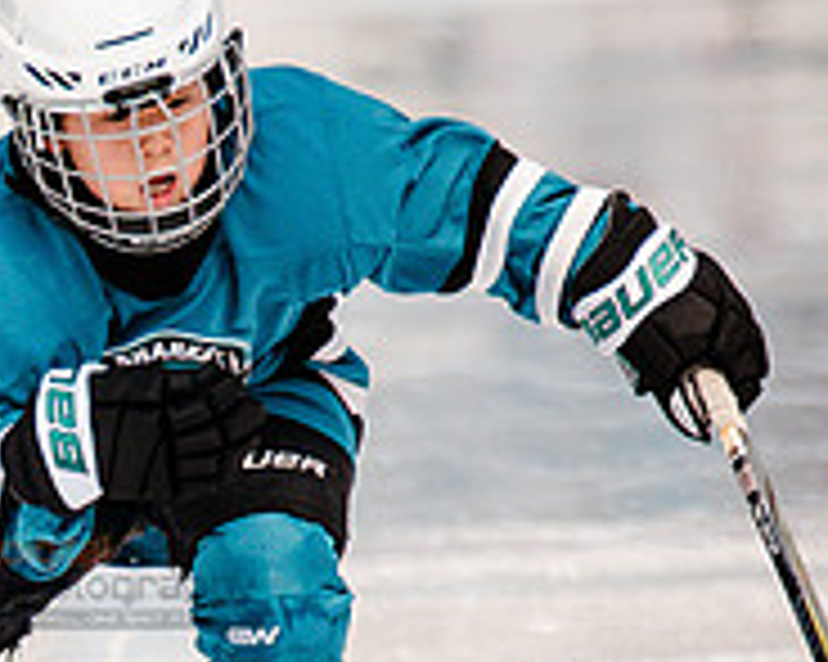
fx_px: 33481
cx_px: -406
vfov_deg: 1.1
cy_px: 916
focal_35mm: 1367
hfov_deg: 1.4
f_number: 3.2
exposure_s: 1/3200
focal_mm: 300
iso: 1250
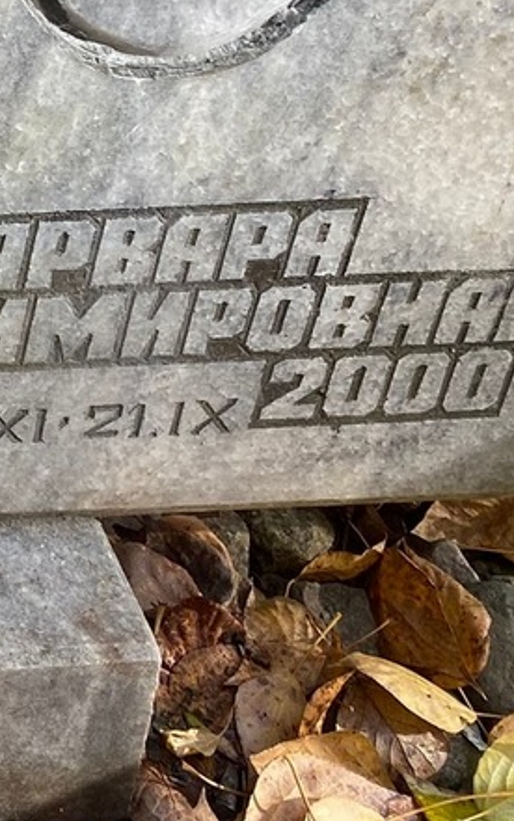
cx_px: -661
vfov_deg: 21.8
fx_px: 2015
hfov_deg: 12.1
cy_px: -86
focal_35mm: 90
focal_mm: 4.25
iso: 32
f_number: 1.8
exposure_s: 1/654
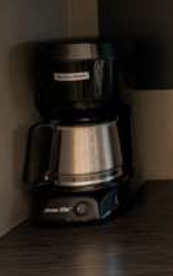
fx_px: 625
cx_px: 446
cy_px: 24
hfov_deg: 11.9
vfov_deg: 24.2
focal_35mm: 83
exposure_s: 1/200
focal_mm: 16
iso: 400
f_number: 8
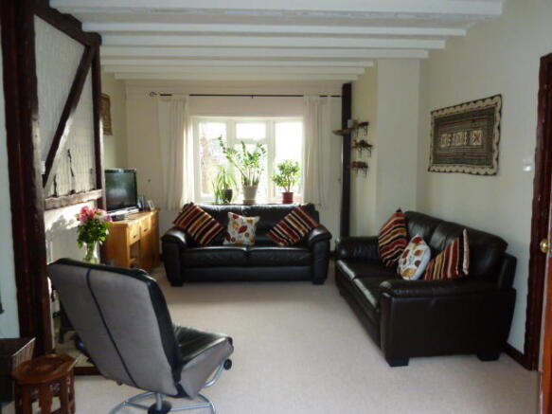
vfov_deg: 54.9
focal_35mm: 25
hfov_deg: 69.4
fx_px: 399
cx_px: 276
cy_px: 207
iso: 250
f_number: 3.3
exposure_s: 1/30
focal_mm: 4.1
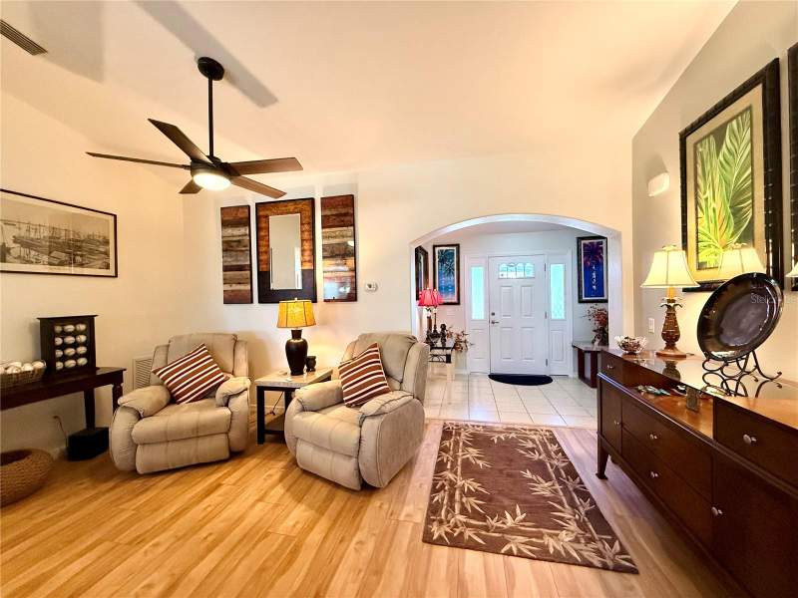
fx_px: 323
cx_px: 399
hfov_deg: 102.1
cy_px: 299
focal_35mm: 14
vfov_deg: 85.7
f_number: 2.2
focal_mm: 2.22
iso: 640
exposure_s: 1/120
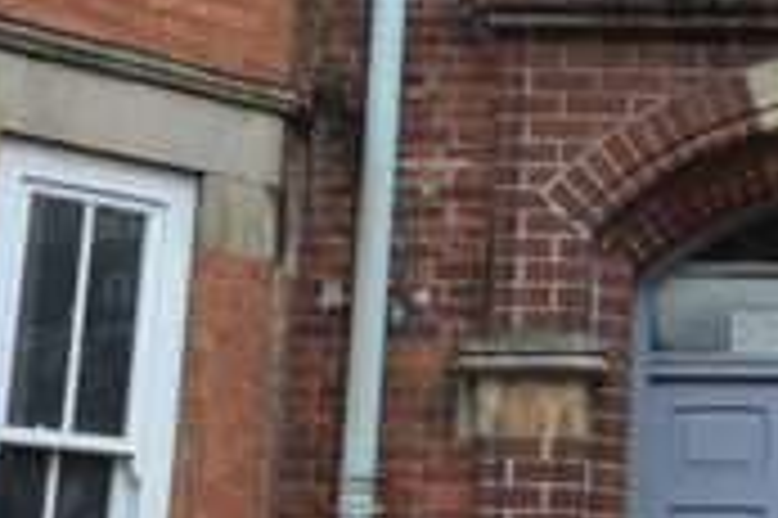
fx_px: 1922
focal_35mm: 89
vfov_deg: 15.2
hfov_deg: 22.2
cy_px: 88
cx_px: 747
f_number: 6.3
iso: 100
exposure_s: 1/160
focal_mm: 10
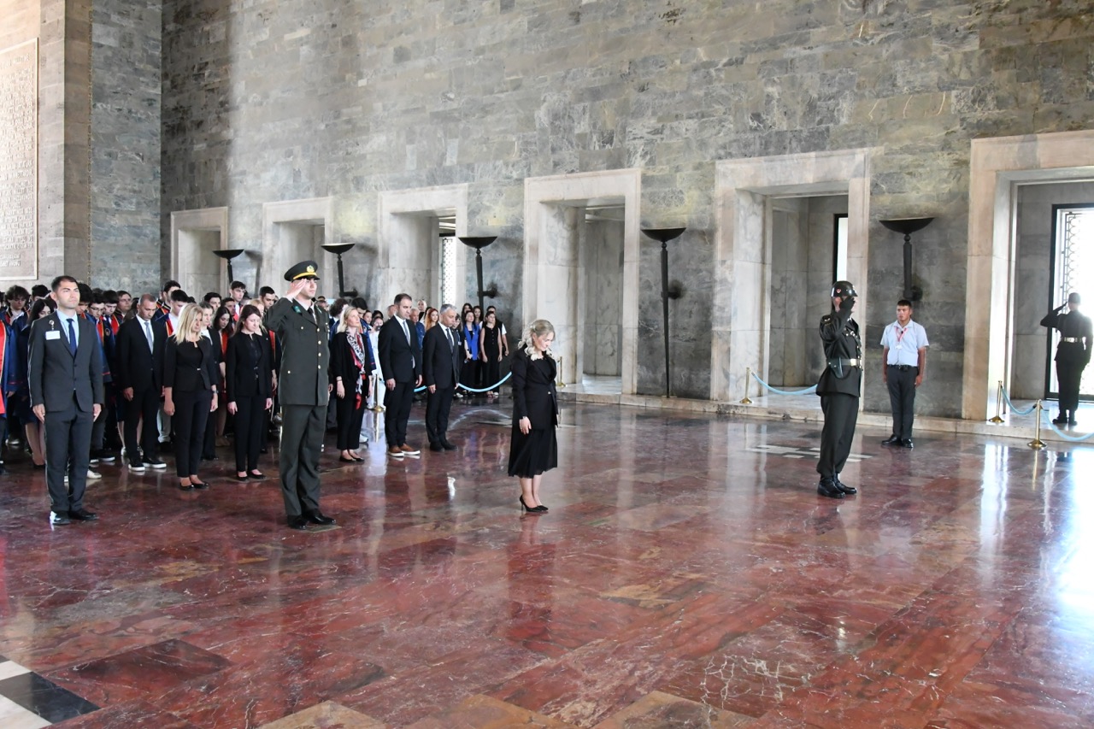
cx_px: 547
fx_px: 942
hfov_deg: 60.3
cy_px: 364
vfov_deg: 42.3
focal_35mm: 31
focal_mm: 21
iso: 6400
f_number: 11
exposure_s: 1/60
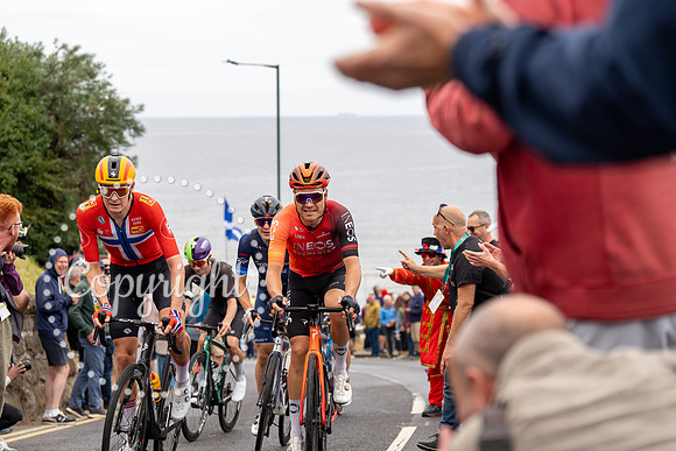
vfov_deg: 18.2
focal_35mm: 75
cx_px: 338
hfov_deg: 27.0
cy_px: 226
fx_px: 1409
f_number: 3.5
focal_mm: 75
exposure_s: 1/1000
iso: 320
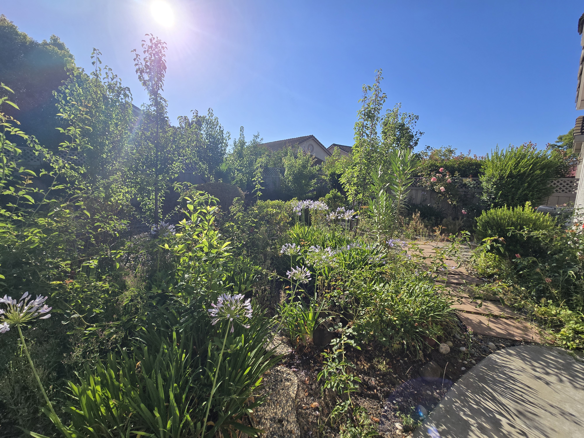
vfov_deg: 89.9
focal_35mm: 13
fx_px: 219
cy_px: 219
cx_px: 292
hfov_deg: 106.2
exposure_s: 1/3309
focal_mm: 2.2
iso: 50
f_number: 2.2
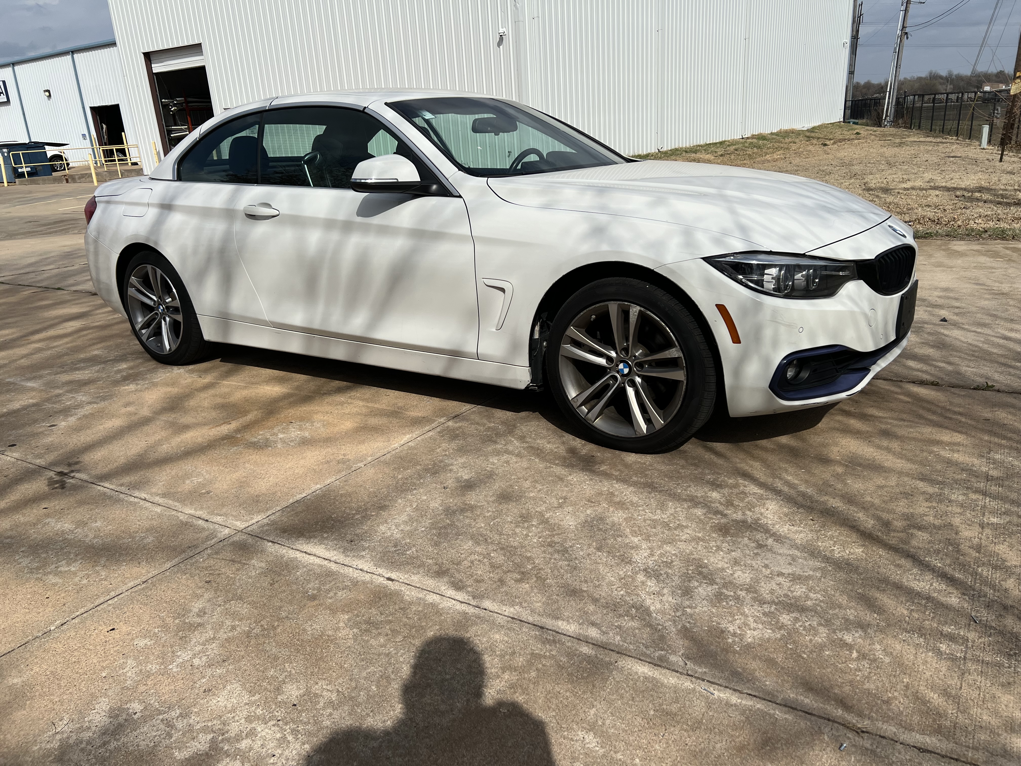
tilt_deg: -19.5
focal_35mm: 26
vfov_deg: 53.1
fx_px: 767
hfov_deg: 67.3
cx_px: 510
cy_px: 383
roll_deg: +4.0
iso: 50
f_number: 1.5
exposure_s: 1/8696
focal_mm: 5.7
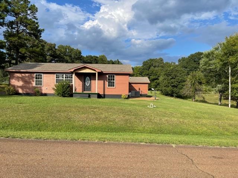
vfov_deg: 53.1
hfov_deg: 67.3
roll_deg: -1.1
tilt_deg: -1.1
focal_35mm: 26
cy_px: 89
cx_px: 119
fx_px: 179
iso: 32
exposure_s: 1/3257
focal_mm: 5.1
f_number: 1.6
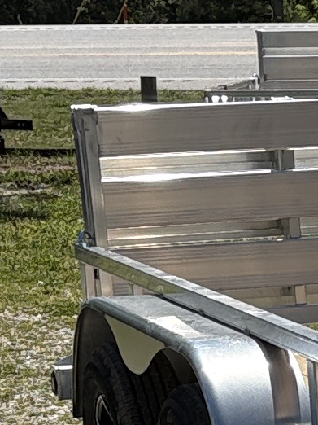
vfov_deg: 9.4
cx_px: 690
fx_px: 2464
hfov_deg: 7.1
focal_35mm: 201
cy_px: 730
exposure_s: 1/4608
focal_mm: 5.96
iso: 50
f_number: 1.6
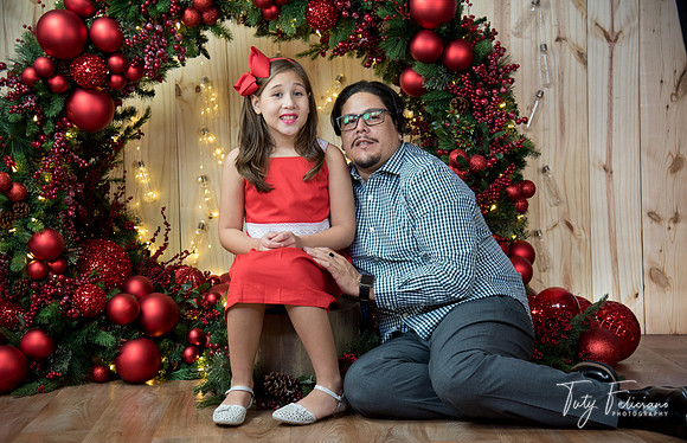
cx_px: 361
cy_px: 241
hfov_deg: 29.5
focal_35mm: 69
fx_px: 1304
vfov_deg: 19.3
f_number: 4.5
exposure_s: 1/80
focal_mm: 65
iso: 1000
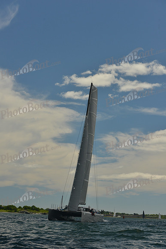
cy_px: 124
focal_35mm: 70
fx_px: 484
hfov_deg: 19.5
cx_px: 83
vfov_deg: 28.8
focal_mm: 70
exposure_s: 1/1000
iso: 400
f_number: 9
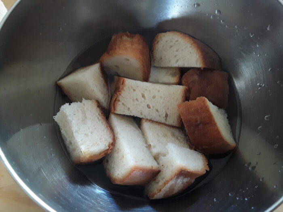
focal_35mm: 27
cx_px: 142
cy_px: 106
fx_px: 221
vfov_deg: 51.4
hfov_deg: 65.3
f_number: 1.9
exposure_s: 1/33
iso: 125
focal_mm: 2.91
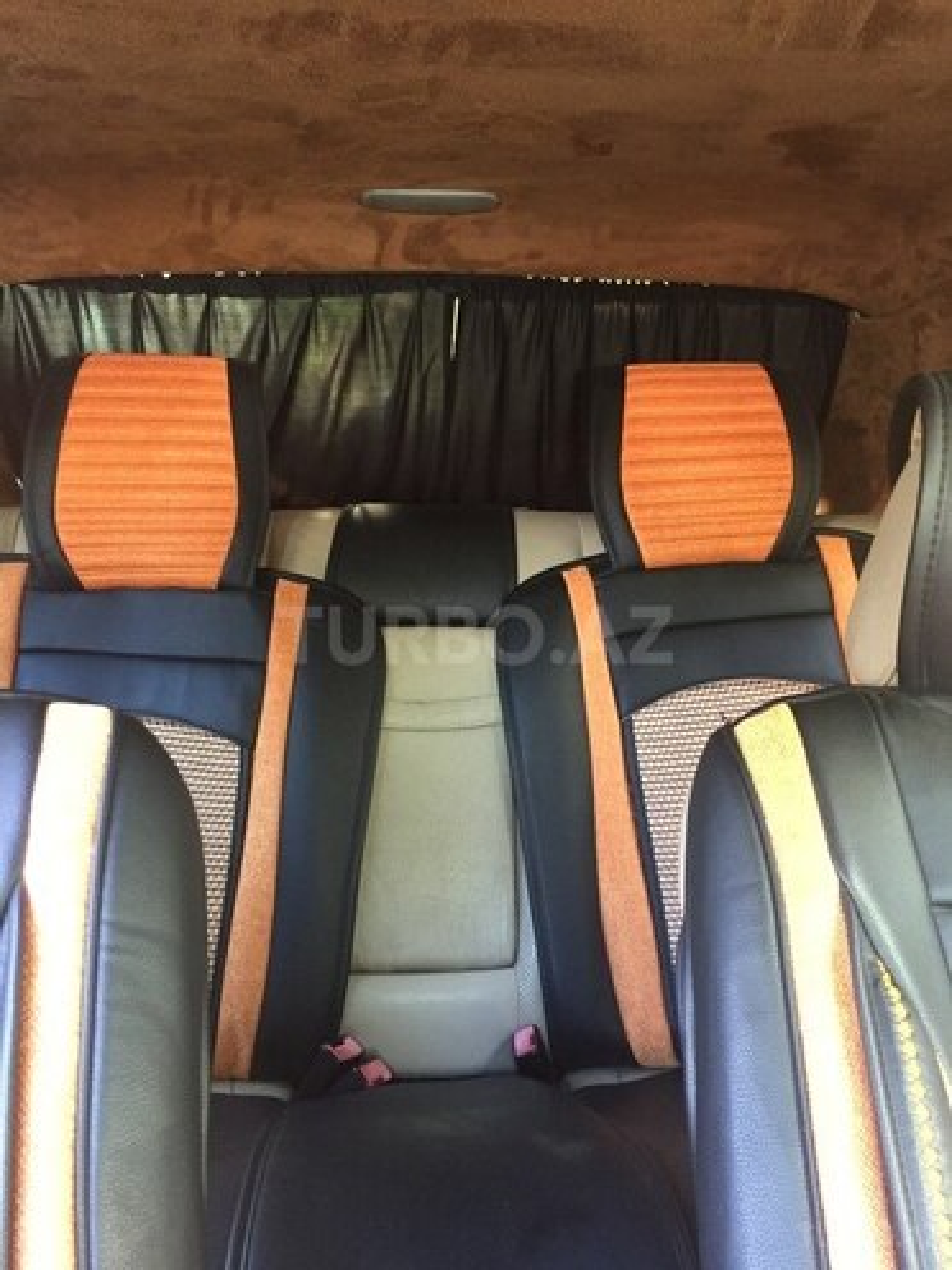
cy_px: 635
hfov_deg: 48.2
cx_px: 476
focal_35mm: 29
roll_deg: -2.0
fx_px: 1063
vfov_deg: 61.7
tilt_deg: -10.6
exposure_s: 1/33
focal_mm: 4.15
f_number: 2.2
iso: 250
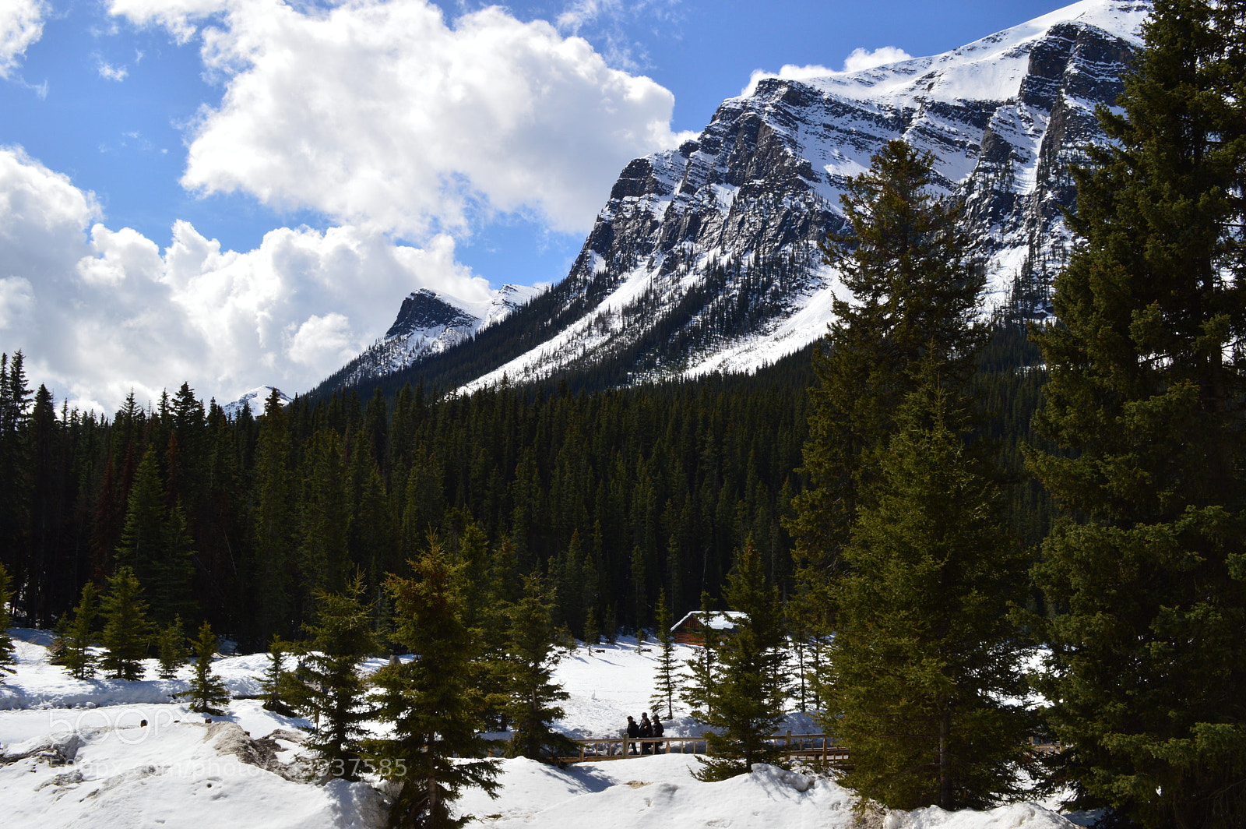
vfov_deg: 36.8
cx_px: 623
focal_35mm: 36
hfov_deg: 53.2
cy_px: 414
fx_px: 1245
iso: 280
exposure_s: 1/500
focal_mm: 24
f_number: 11
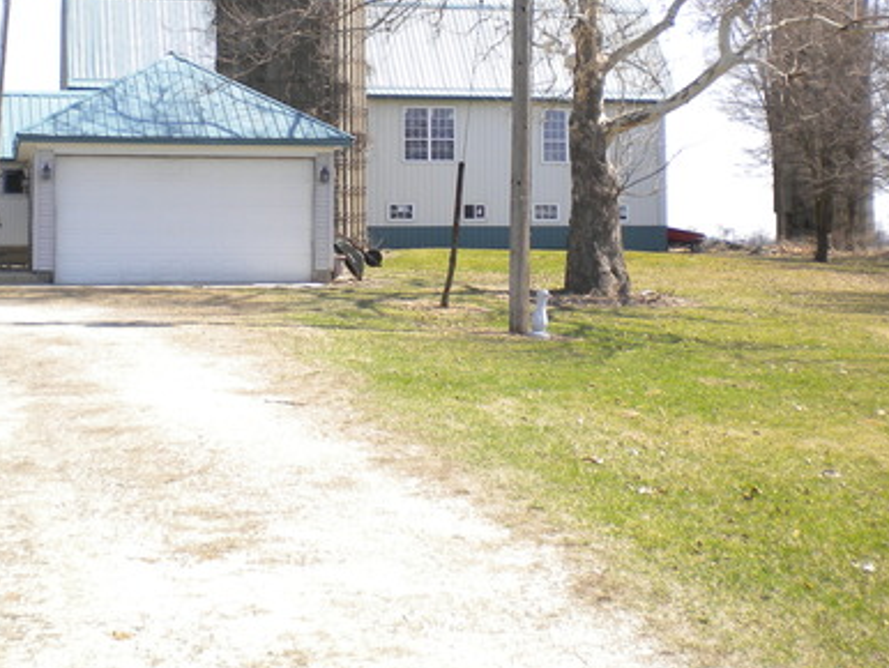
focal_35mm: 58
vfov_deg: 25.0
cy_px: 187
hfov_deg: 33.1
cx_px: 357
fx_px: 1490
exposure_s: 1/297
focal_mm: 6.3
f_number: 4.6
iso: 80
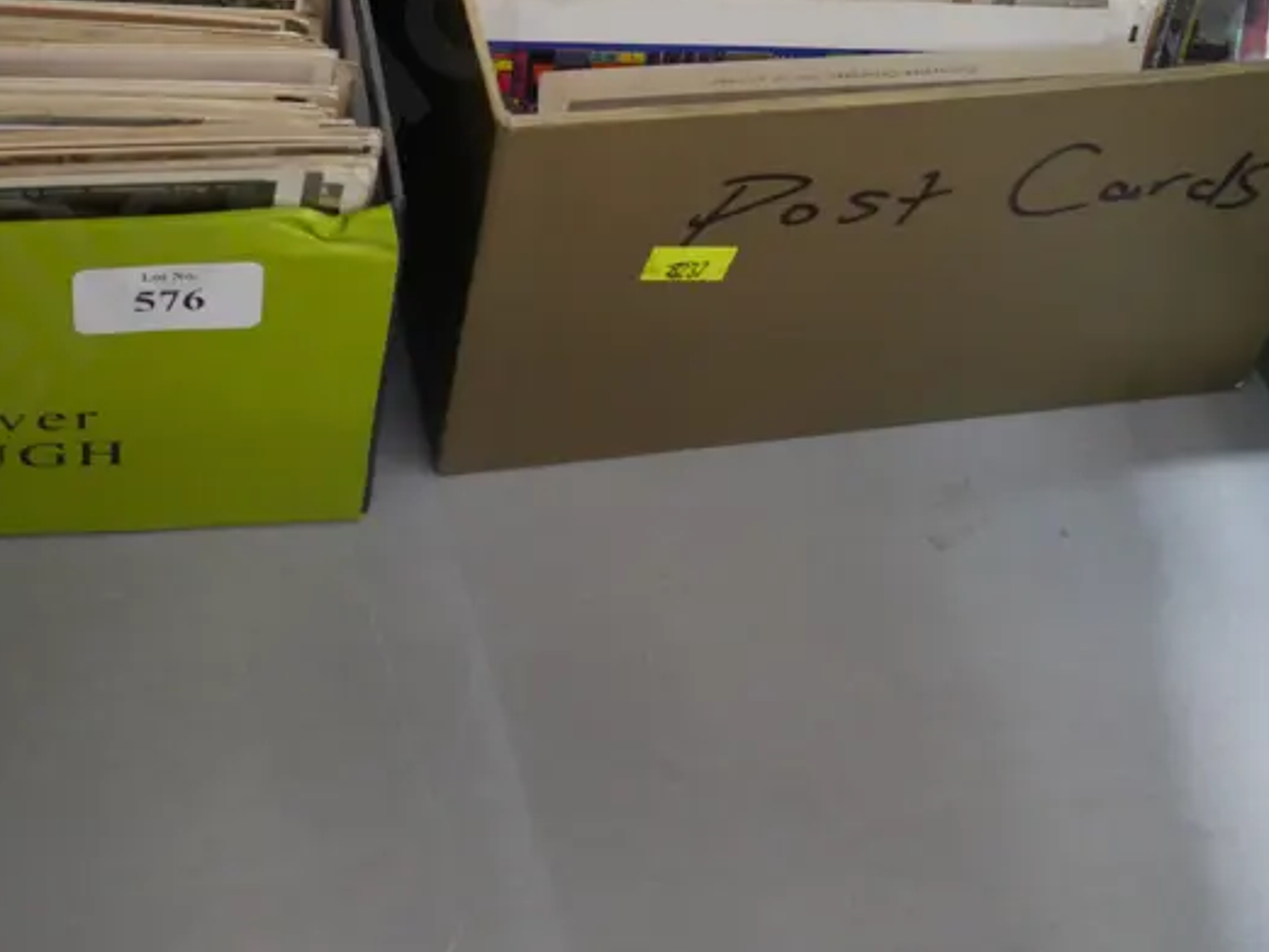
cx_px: 378
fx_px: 2163
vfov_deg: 24.1
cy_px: 79
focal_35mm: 59
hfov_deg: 32.3
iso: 1600
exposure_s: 1/60
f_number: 3.6
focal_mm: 15
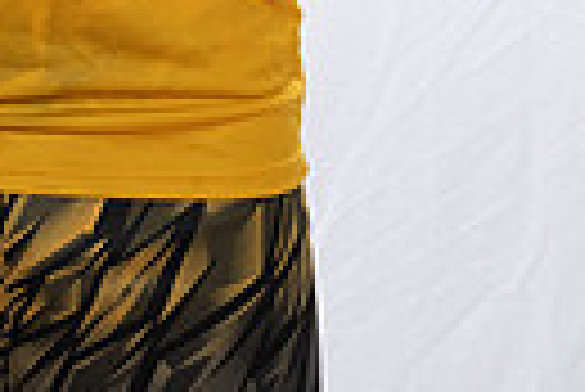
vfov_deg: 5.5
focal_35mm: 242
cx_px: -36
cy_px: -563
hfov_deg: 8.4
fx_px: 3937
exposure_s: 1/250
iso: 1250
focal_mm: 70
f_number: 11
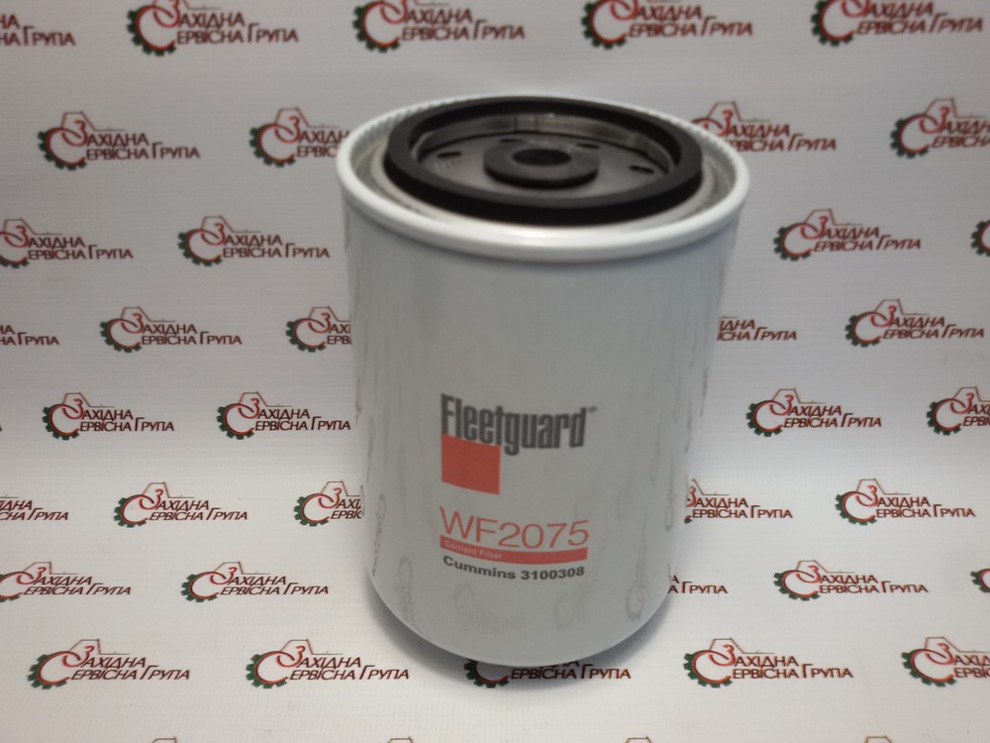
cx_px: 495
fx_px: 887
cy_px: 372
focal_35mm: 31
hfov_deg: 58.4
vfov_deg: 45.4
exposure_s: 1/50
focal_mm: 2.93
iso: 40
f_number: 2.4
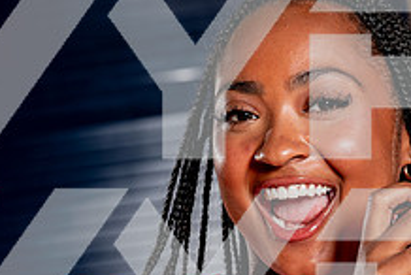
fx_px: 2126
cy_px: 289
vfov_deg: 7.4
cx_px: 279
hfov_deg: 11.0
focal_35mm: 186
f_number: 5.6
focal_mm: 70
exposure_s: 1/250
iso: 200
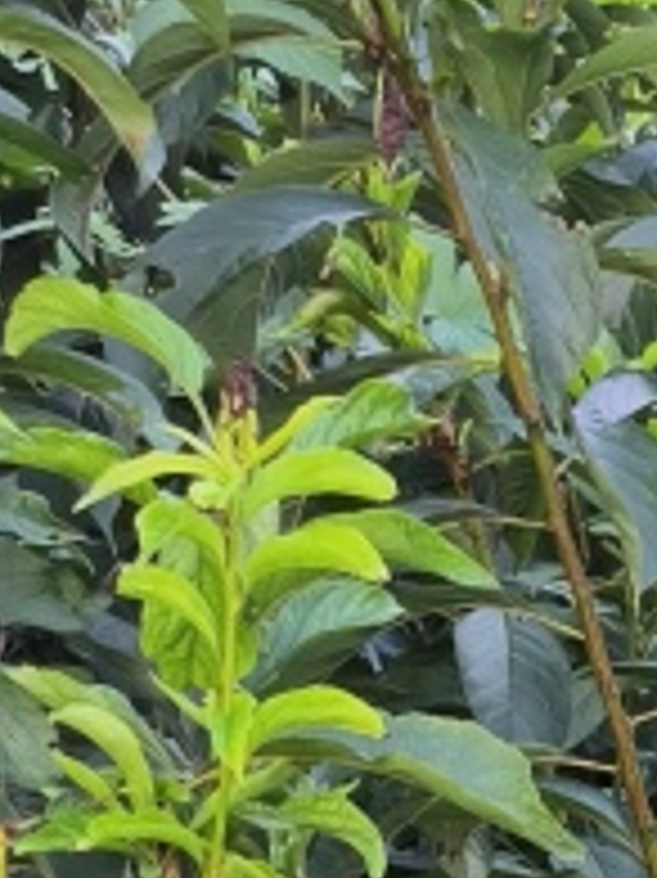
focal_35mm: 126
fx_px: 3192
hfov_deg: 9.8
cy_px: 1448
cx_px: 1760
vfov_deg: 14.3
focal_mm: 4.69
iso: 59
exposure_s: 1/50
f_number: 1.79
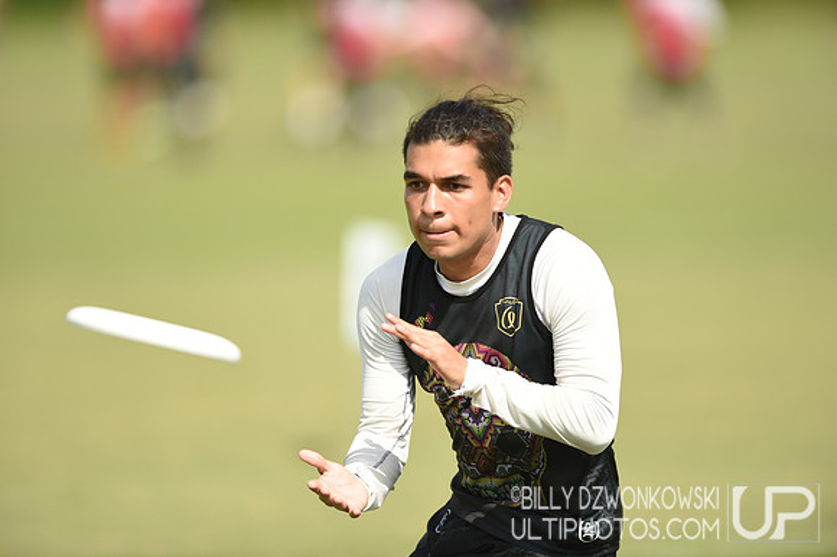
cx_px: 418
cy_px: 278
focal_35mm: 400
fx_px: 9294
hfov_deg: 5.2
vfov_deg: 3.4
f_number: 2.8
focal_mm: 400
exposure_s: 1/3200
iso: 160
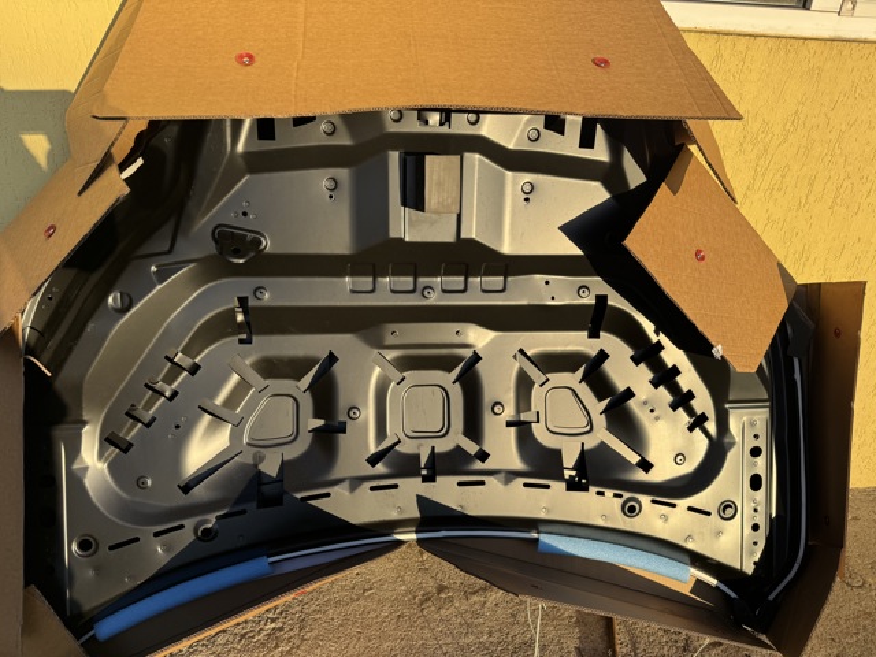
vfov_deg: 56.8
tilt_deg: -27.1
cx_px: 438
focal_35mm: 24
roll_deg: -4.0
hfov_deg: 71.6
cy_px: 328
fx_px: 607
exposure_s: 1/2252
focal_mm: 6.76
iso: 80
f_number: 1.78
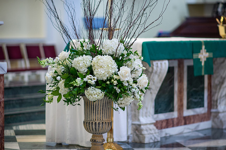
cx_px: 113
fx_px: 847
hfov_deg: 15.2
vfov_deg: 10.1
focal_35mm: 135
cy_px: 75
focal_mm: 135
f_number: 2
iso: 1600
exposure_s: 1/250
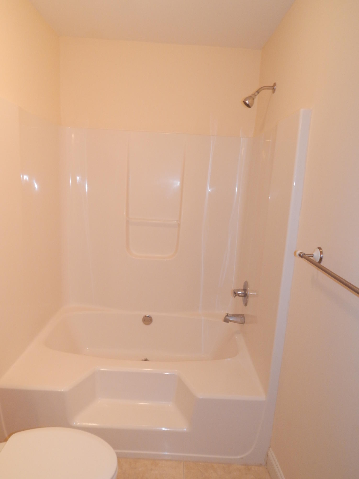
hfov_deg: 54.9
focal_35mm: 25
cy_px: 240
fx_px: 346
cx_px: 180
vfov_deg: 69.4
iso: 200
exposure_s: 1/30
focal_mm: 4.5
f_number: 3.1
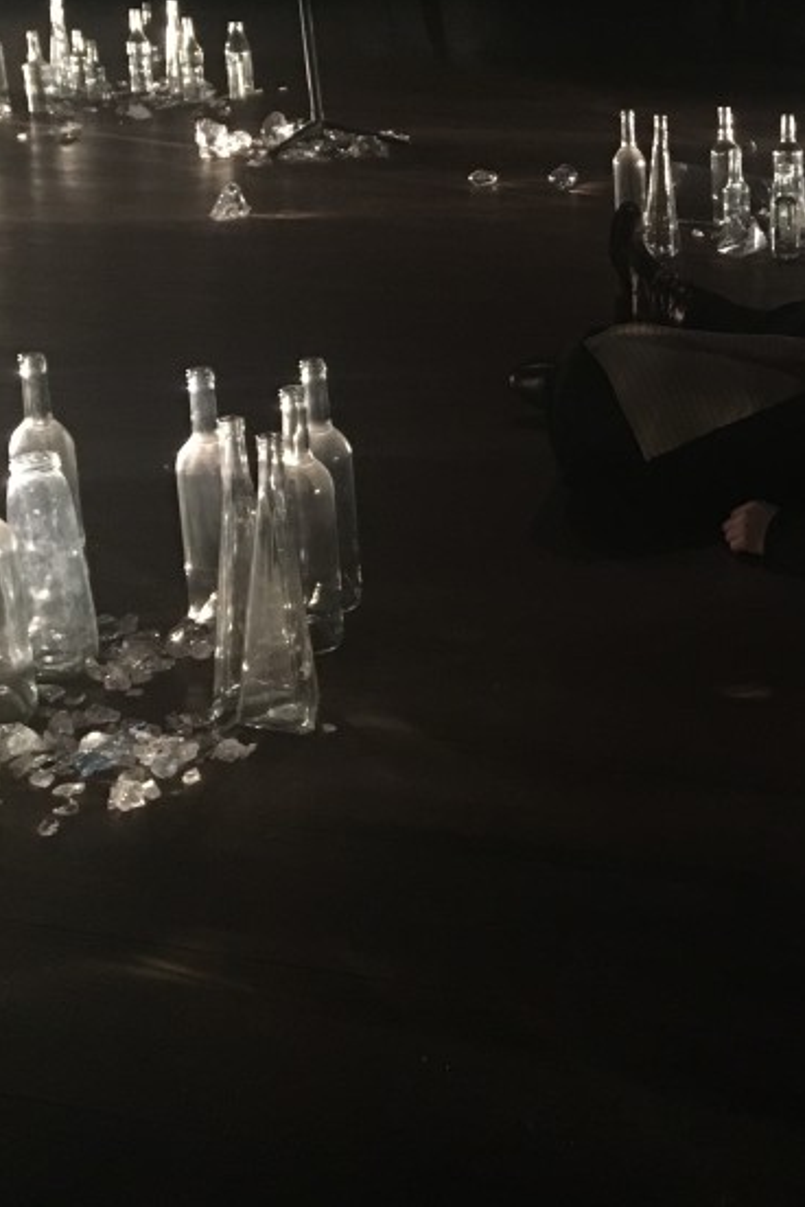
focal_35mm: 56
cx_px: 871
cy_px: 372
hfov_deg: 22.9
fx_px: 1878
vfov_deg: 35.2
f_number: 2.2
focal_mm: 4.15
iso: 250
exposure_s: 1/33
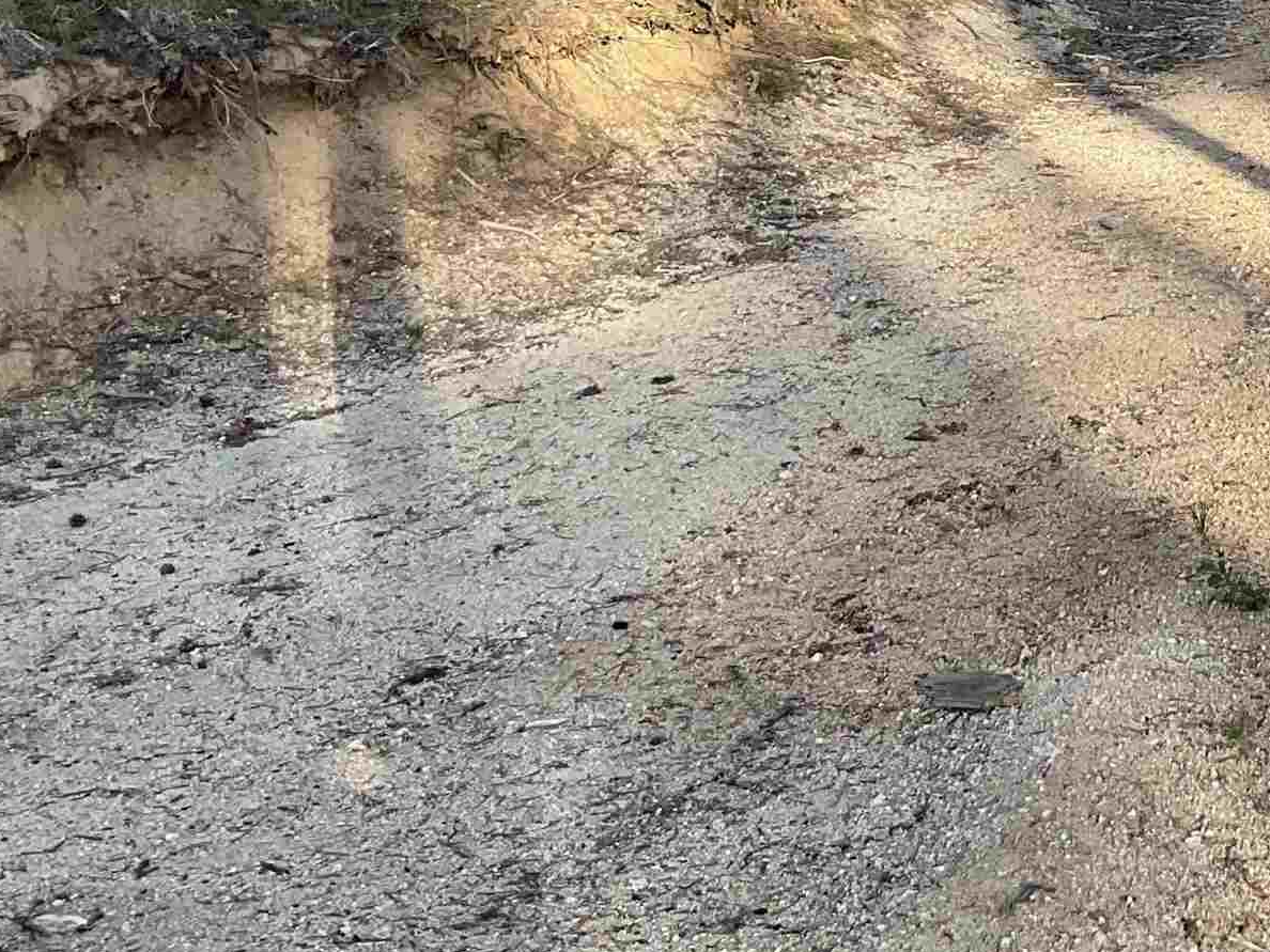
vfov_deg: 18.8
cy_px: -128
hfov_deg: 24.1
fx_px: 2752
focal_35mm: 75
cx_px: 1449
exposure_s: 1/353
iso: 16
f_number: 1.8
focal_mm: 3
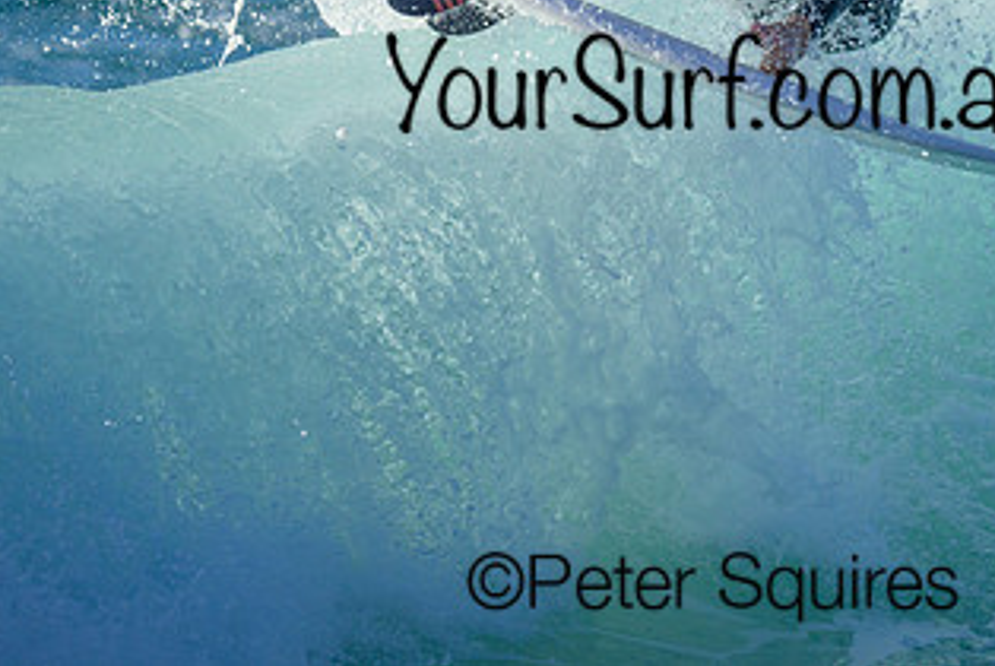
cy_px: 33
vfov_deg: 0.9
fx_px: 42326
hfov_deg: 1.3
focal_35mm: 1530
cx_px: 680
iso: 500
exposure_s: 1/2500
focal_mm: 800
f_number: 6.3
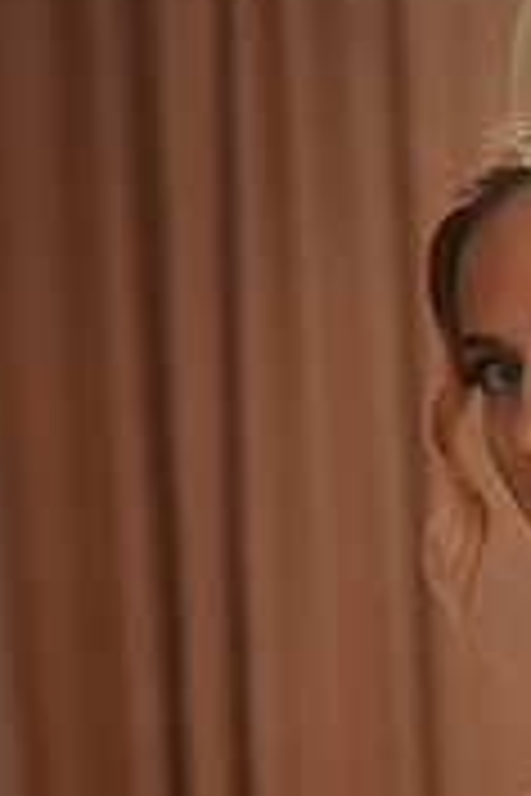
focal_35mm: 89
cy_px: 872
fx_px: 1969
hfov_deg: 15.1
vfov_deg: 21.7
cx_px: 506
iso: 320
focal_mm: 35
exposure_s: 1/1600
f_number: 1.8
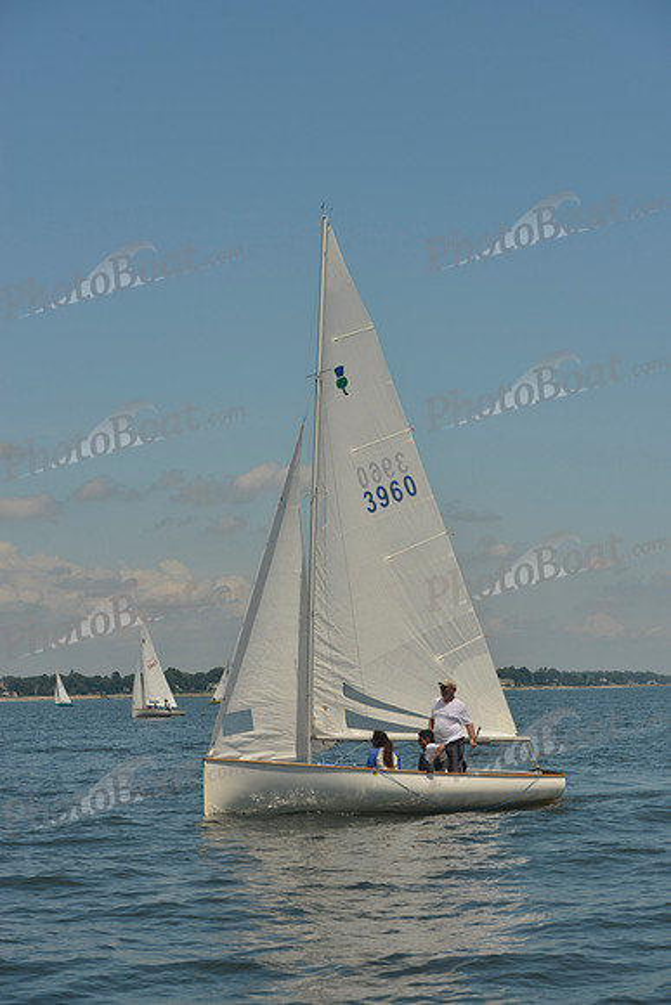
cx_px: 336
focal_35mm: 70
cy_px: 502
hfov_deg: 19.5
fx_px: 1956
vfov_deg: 28.8
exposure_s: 1/800
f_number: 8
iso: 200
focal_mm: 70
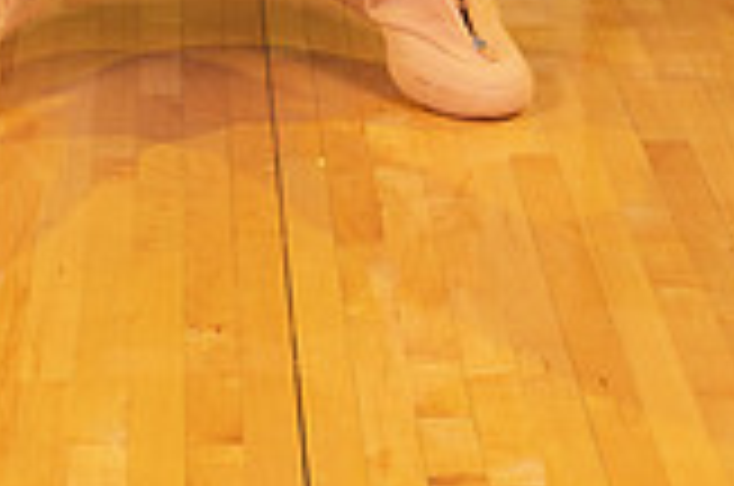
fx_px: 3663
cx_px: 212
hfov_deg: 11.4
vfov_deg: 7.3
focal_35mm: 180
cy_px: -500
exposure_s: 1/320
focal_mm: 65
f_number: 7.1
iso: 320
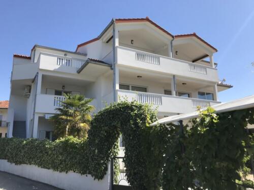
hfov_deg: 63.4
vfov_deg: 49.7
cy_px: 95
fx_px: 205
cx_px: 127
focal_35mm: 28
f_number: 1.8
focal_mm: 3.99
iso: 20
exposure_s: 1/1953
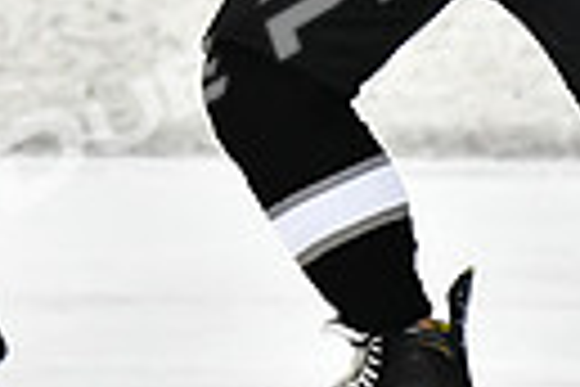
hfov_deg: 1.6
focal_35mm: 1250
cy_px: -326
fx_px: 20141
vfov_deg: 1.1
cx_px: -400
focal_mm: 185
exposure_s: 1/1250
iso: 5000
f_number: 2.8
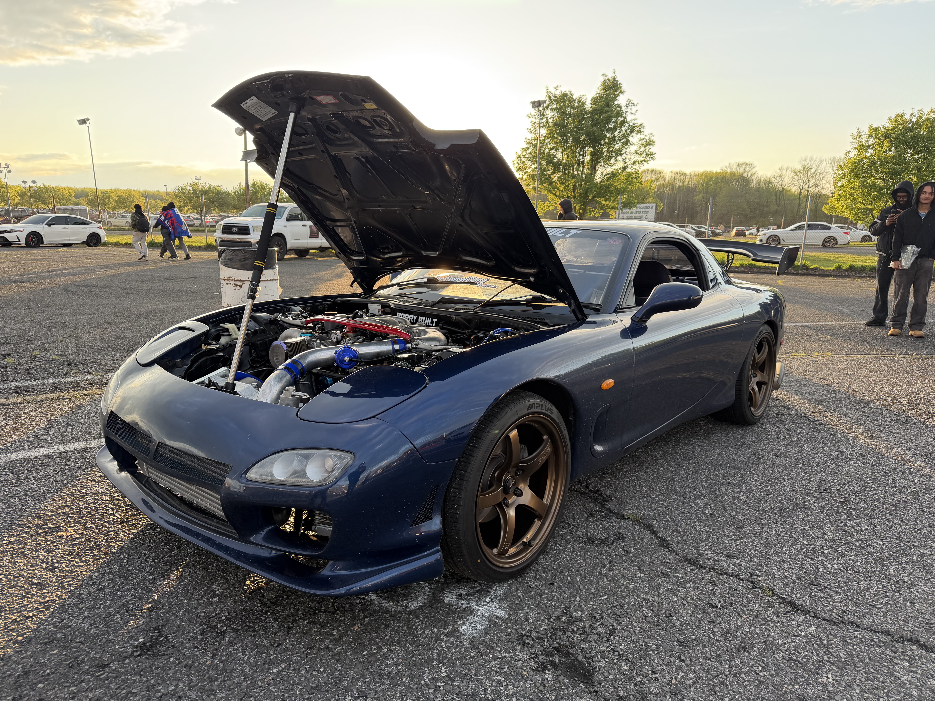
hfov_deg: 71.6
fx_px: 648
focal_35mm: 24
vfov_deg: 56.8
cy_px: 350
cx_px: 468
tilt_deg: -11.1
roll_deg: -0.3
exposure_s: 1/347
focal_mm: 6.76
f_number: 1.78
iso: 80
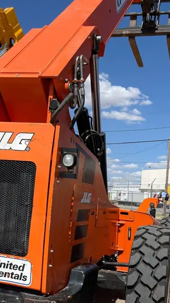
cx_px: 108
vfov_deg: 49.5
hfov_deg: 29.6
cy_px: 204
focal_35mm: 40
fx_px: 320
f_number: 1.6
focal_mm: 5.1
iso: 50
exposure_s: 1/4310
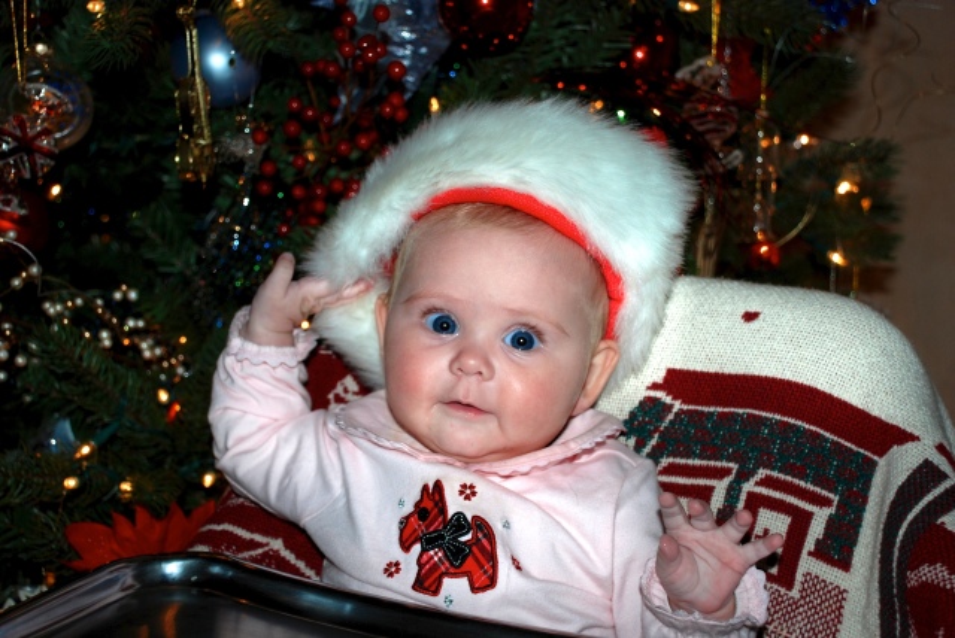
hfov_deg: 33.4
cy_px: 319
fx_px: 1593
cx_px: 478
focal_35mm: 60
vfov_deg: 22.7
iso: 200
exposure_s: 1/60
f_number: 4.5
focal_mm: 40
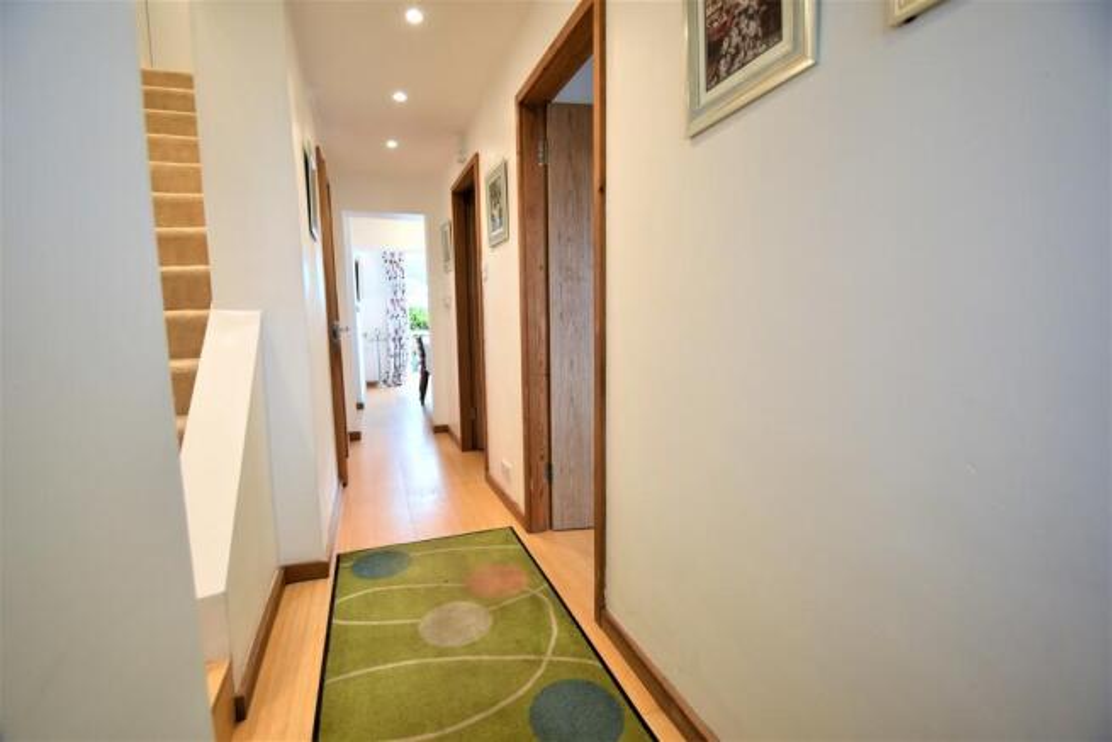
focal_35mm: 15
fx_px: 463
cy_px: 371
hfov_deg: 100.4
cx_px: 556
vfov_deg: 77.4
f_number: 4.5
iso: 400
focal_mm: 10
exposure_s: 1/80
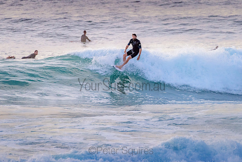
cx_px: 129
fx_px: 4120
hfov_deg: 3.4
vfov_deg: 2.2
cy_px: 63
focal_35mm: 613
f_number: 5.6
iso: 1100
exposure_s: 1/2000
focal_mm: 500
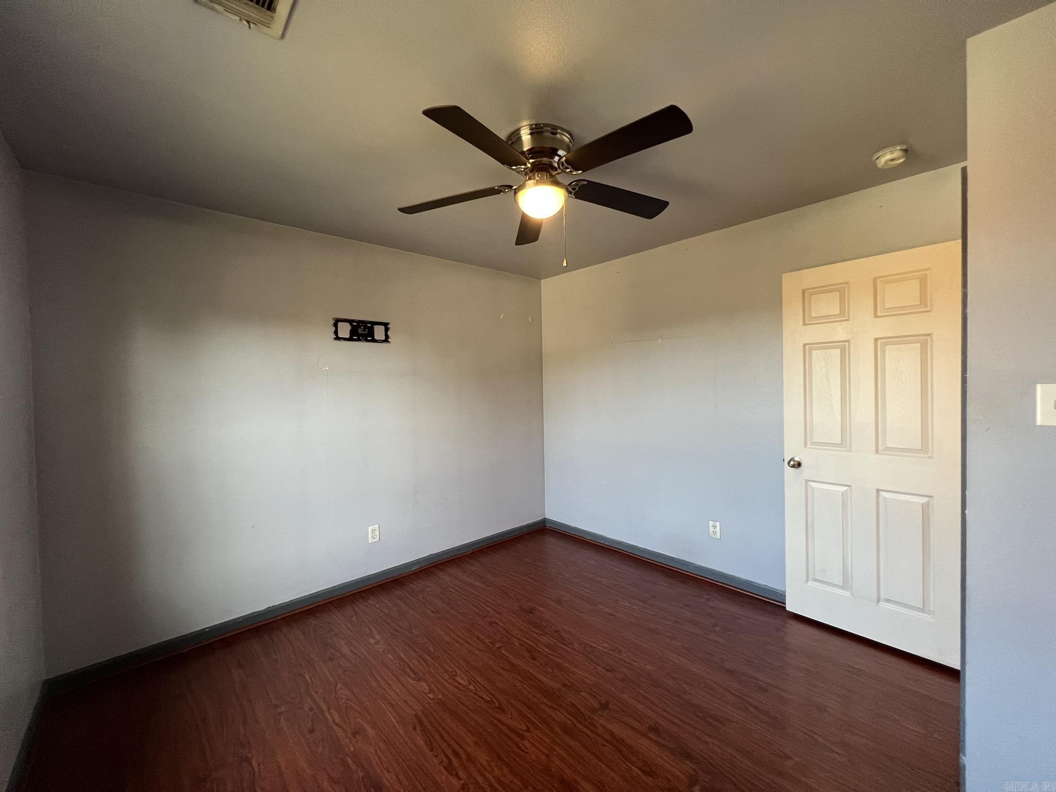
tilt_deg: -1.5
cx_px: 528
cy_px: 396
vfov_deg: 89.9
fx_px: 397
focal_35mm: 13
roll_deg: +1.2
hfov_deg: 106.2
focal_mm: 1.57
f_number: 1.8
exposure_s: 1/60
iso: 200
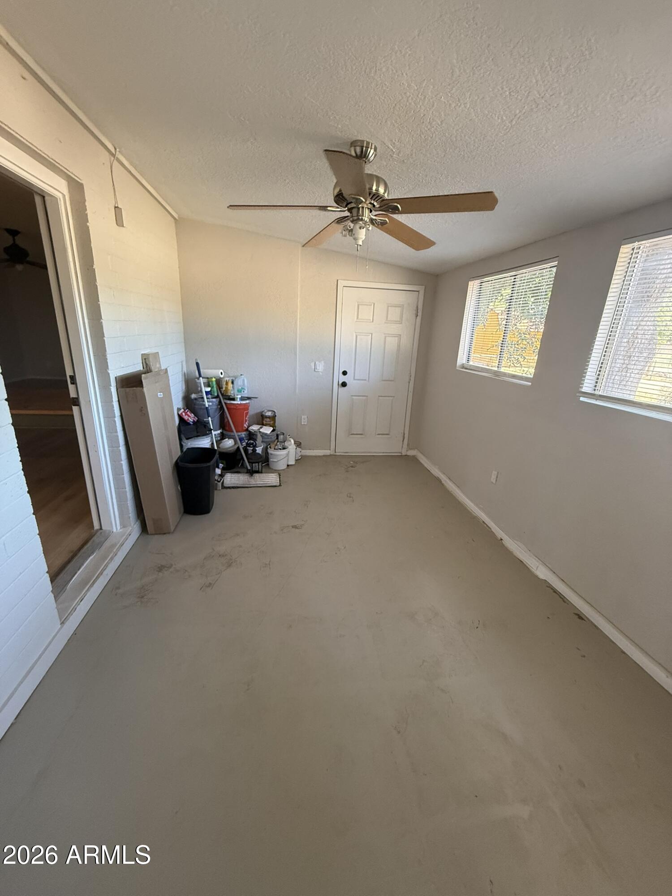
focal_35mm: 14
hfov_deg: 85.7
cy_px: 448
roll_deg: -3.7
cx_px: 336
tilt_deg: -16.7
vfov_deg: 102.1
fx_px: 362
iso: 400
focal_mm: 2.22
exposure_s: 1/99
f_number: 2.2
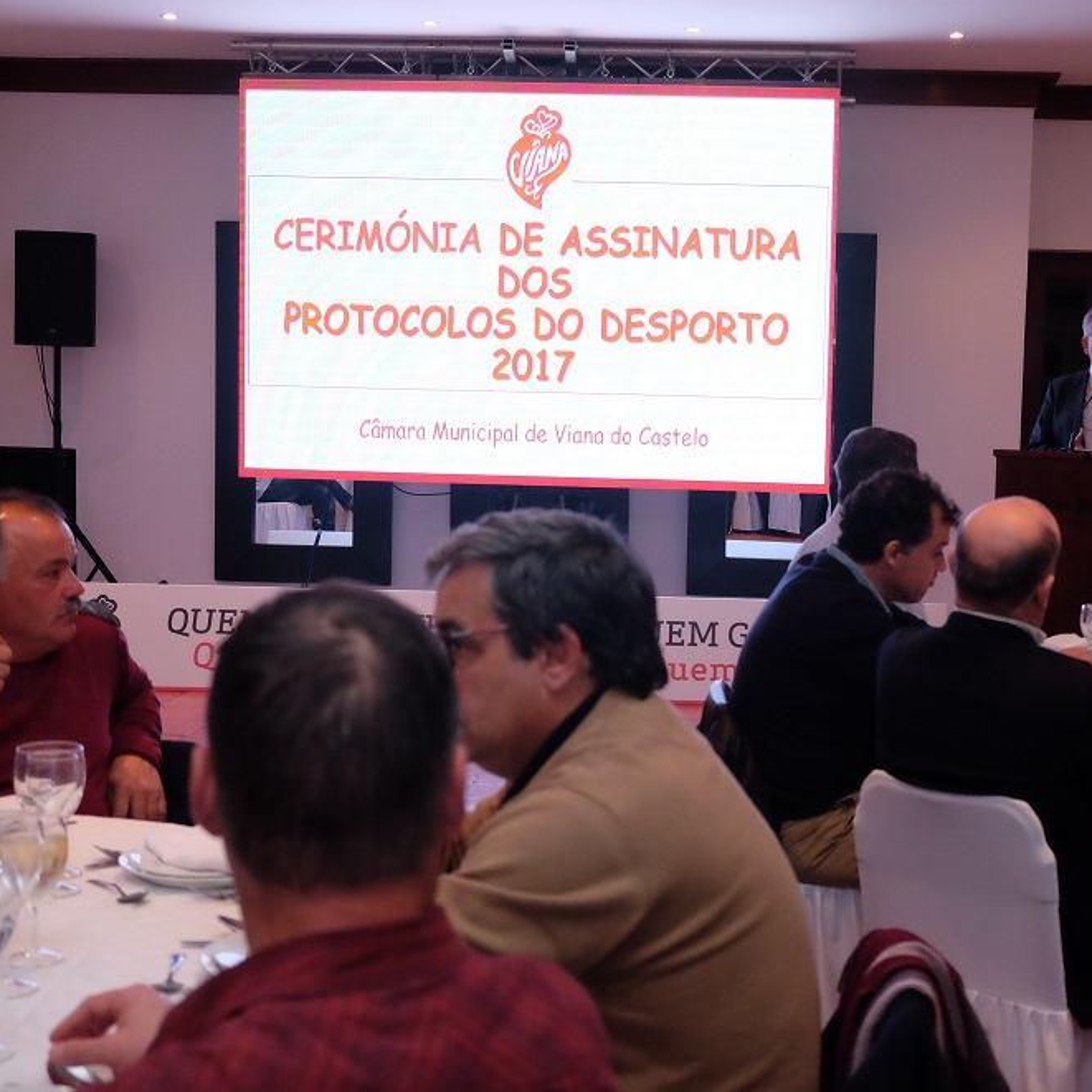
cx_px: 717
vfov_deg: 31.6
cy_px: 545
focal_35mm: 54
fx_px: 1927
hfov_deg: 31.4
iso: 3200
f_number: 3.6
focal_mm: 27.7
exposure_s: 1/180
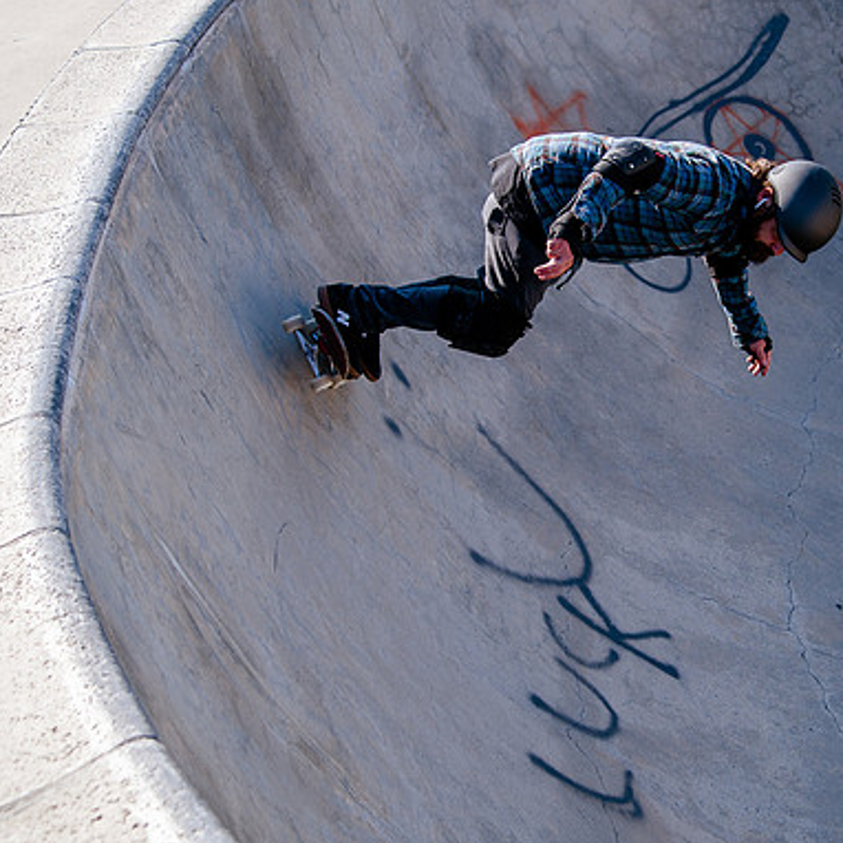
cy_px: 361
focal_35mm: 63
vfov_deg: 27.3
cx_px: 670
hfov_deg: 26.8
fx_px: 1736
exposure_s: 1/500
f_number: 4.5
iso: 200
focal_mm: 40
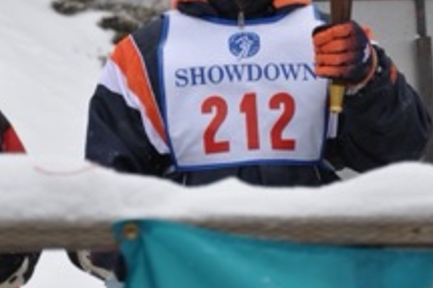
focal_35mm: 352
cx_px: 236
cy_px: -15
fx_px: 4232
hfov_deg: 5.9
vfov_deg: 3.9
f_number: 6.3
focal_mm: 105
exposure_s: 1/160
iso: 200
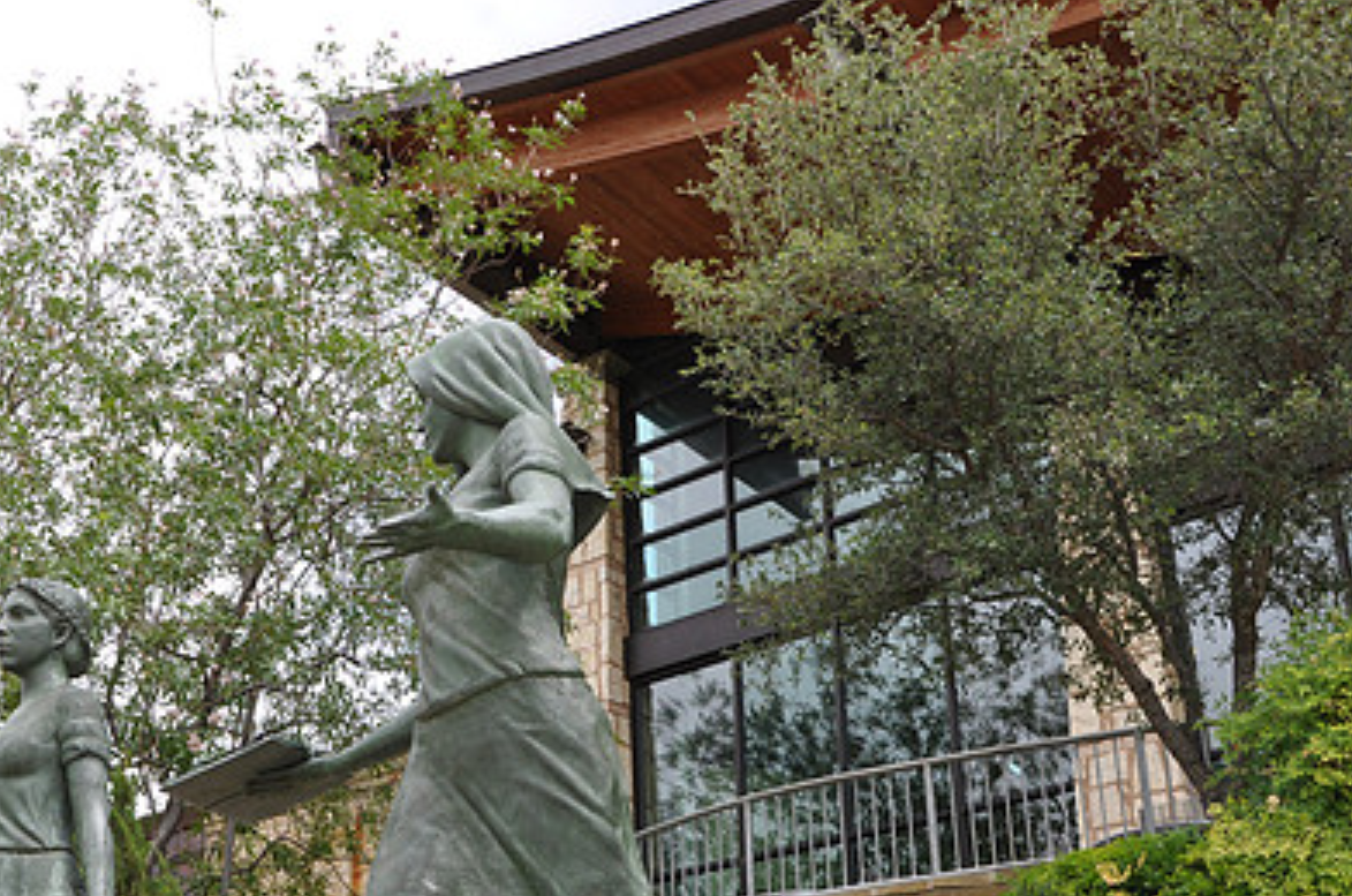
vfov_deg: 27.1
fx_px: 1836
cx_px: 470
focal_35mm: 49
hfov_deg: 40.0
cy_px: 649
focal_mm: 22
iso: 200
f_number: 8
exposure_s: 1/200
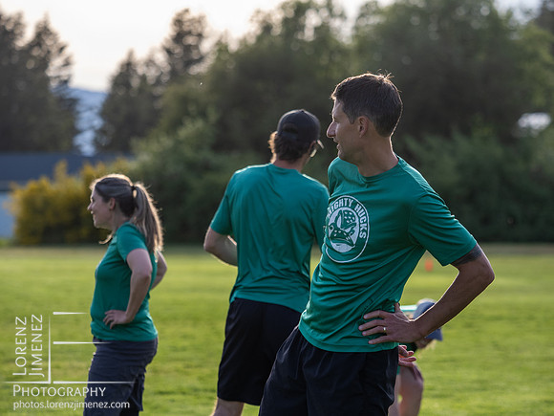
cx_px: 277
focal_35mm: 194
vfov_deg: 7.7
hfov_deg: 10.2
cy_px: 208
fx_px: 3105
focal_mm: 97
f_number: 2.8
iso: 320
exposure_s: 1/1000
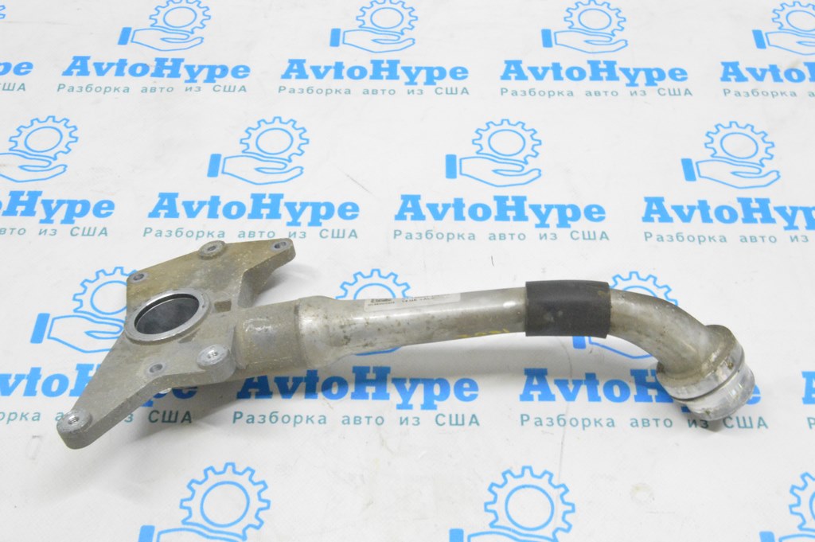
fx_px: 950
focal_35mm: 42
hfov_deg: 46.4
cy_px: 271
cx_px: 408
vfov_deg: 31.8
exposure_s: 1/15
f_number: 20
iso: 6400
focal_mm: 28
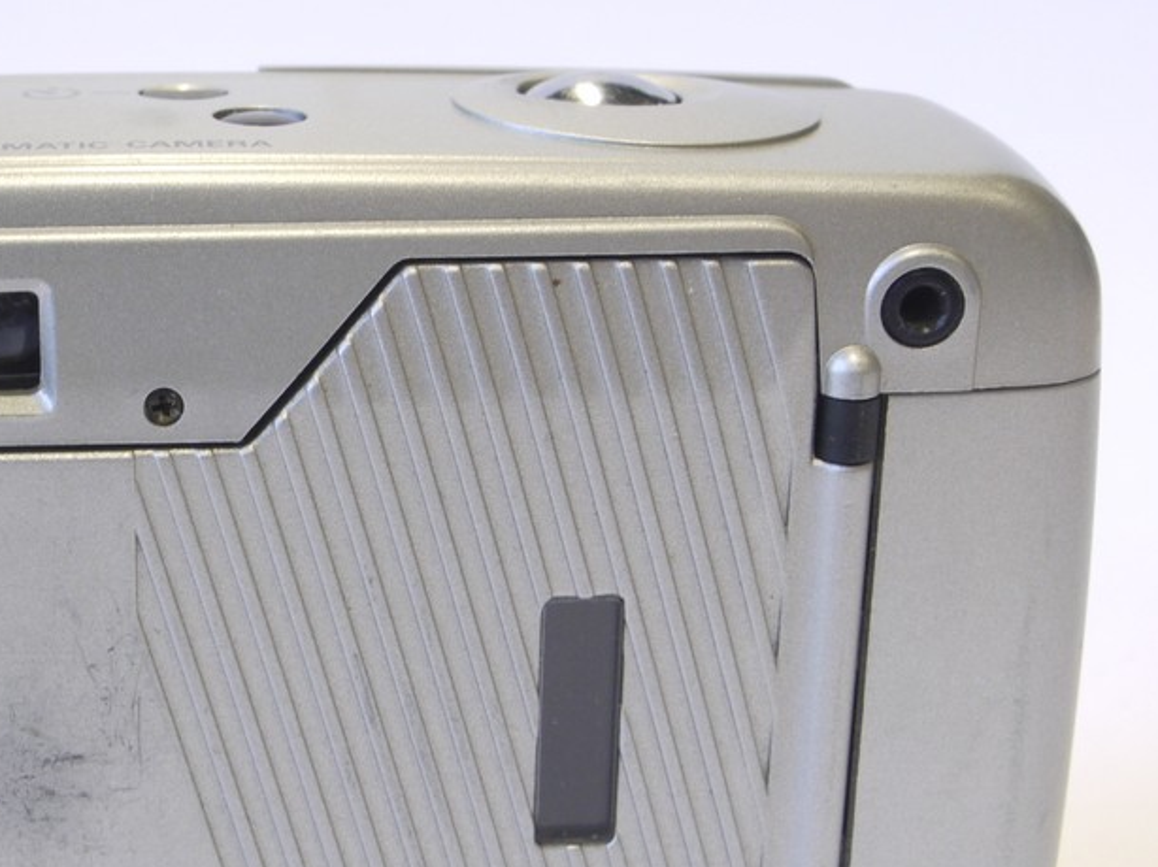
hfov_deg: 22.3
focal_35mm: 86
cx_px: 138
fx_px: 2876
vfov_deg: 17.1
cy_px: 530
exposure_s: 1/8
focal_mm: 22
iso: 400
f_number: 11
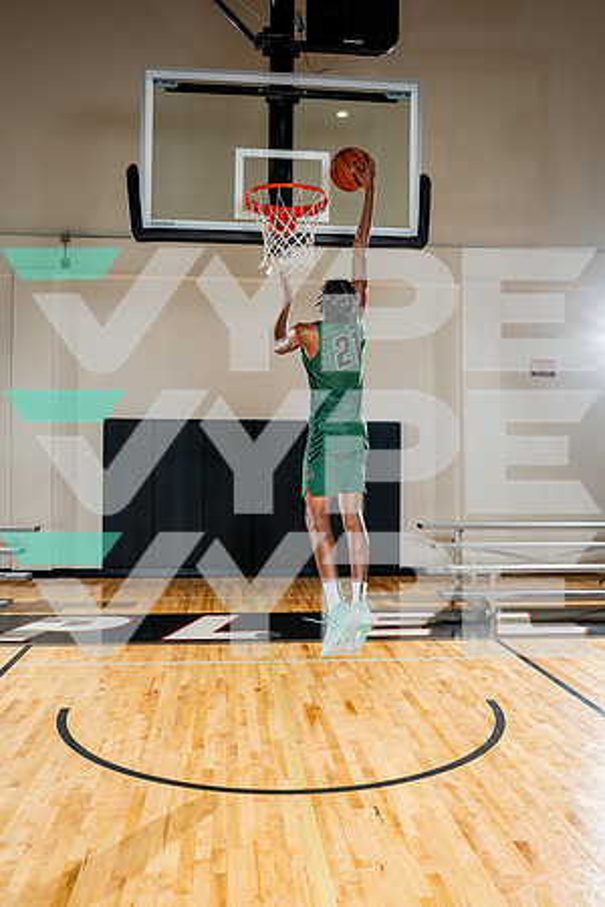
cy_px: 454
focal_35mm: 32
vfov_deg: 58.7
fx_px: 807
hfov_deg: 41.1
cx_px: 302
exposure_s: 1/250
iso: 250
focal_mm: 32
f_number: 7.1
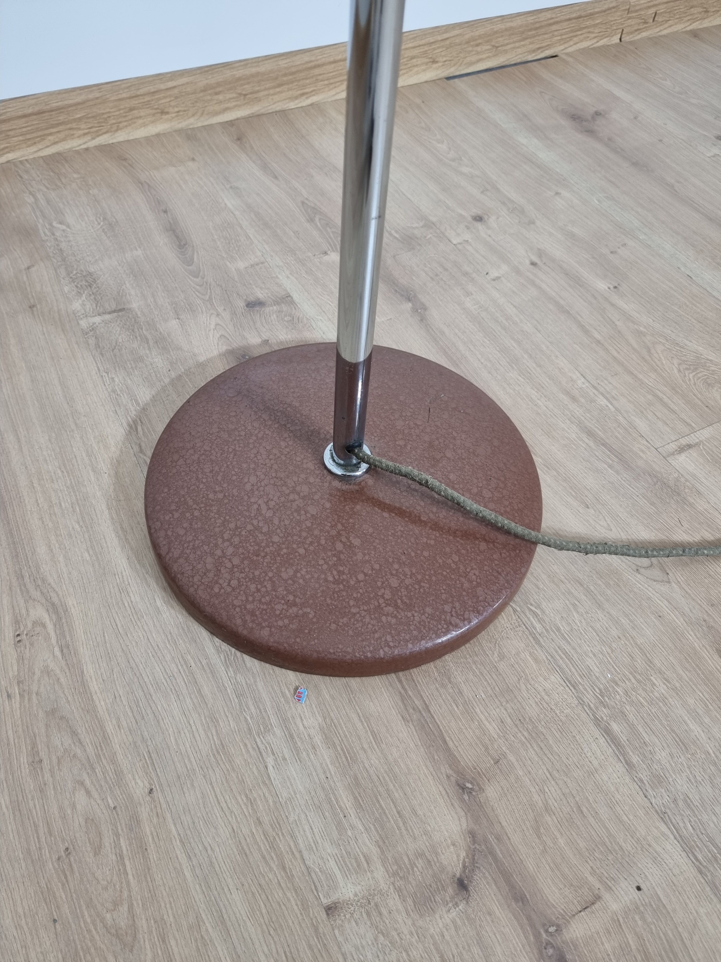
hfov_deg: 56.8
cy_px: 481
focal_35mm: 24
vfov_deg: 71.6
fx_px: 667
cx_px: 360
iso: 125
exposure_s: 1/100
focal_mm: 6.7
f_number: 1.8
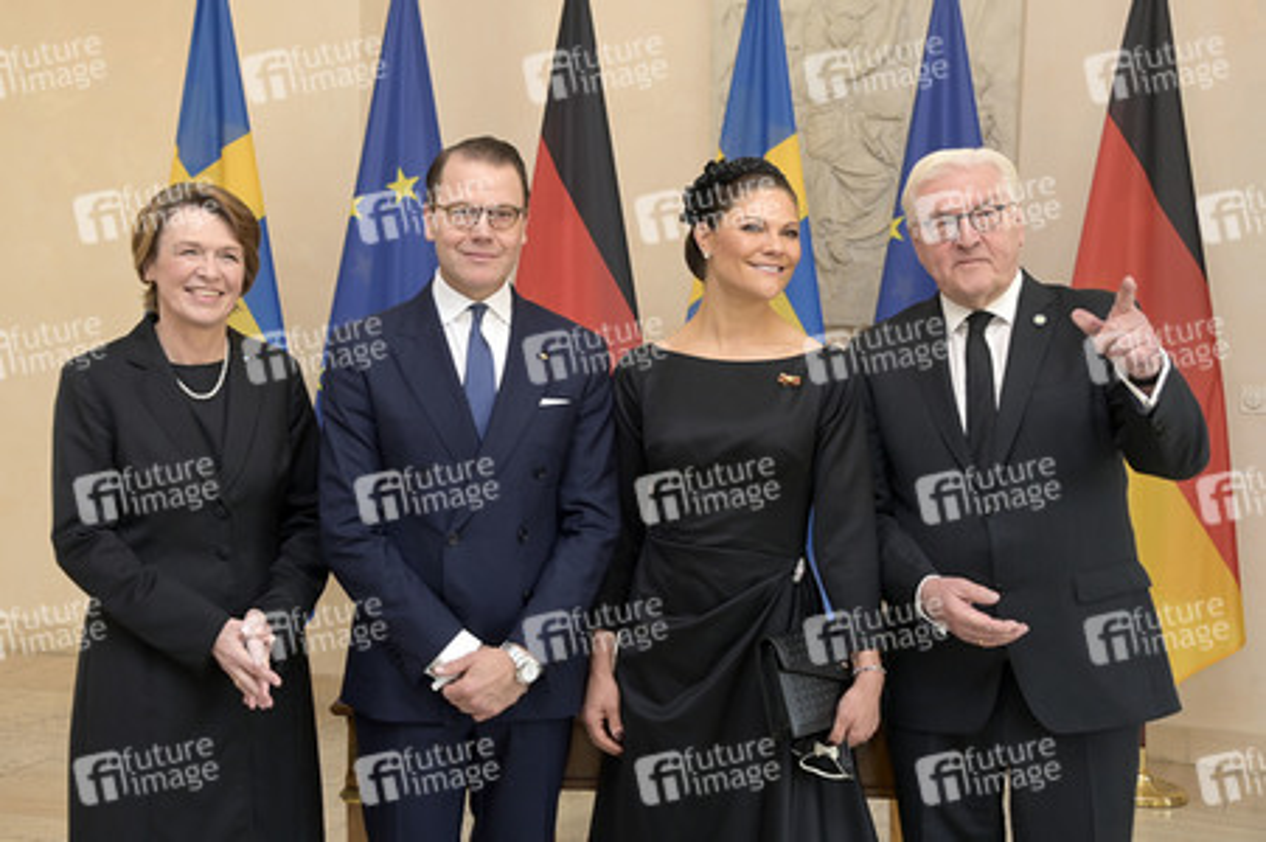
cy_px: 421
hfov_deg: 36.3
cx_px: 633
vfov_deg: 24.6
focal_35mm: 55
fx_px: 1933
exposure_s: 1/80
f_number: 5.6
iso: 1600
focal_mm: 55
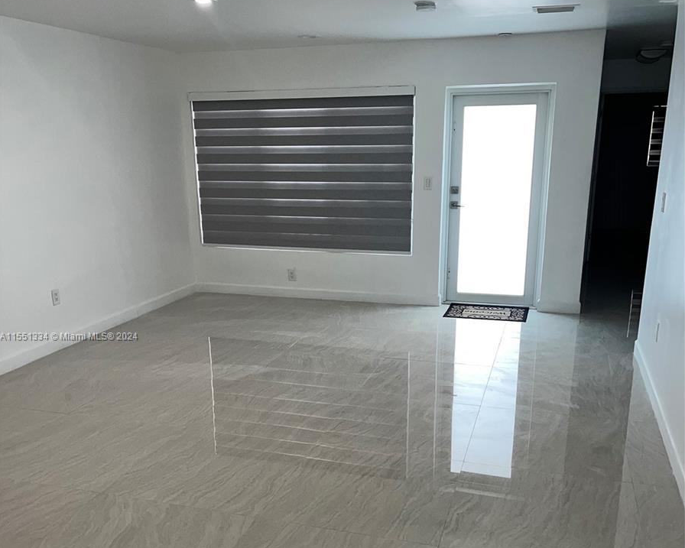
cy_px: 337
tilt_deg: -17.4
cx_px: 342
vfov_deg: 43.1
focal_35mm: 34
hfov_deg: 52.8
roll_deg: +1.0
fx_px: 689
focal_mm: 5.1
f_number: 1.6
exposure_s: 1/120
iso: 64
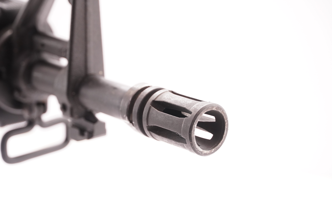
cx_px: 166
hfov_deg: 17.1
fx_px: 1107
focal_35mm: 120
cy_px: 111
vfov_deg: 11.4
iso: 1000
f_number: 5.6
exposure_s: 1/125
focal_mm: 80
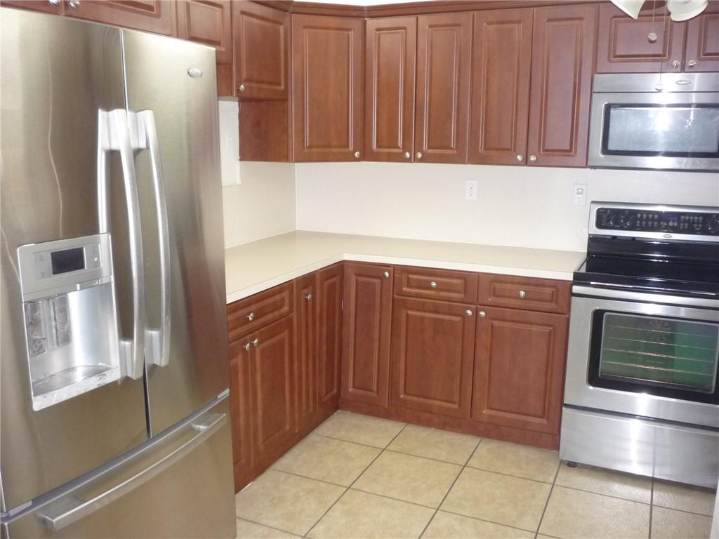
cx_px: 360
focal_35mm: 32
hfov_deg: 56.8
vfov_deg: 44.2
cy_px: 270
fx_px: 665
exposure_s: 1/30
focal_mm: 5.2
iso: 320
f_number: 3.3
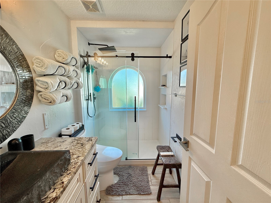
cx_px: 136
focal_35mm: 14
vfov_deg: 85.7
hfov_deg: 102.1
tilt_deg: -5.7
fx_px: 110
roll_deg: -0.7
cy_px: 102
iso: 64
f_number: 2.2
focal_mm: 2.22
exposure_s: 1/147
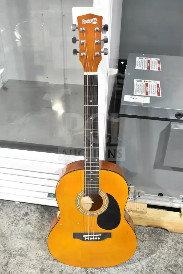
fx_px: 274
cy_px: 137
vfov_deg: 53.1
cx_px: 92
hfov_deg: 36.9
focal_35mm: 36
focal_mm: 24
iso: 6400
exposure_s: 1/160
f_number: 6.3
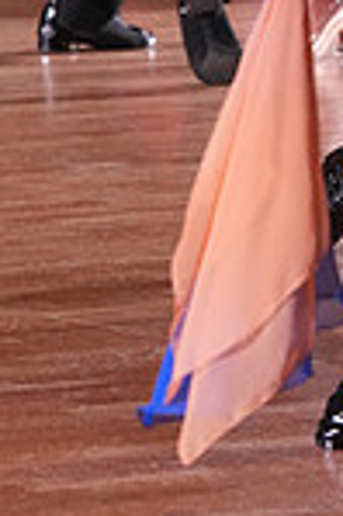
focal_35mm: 527
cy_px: -149
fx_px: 7549
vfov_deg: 3.9
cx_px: 584
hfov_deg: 2.6
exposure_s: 1/200
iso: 4000
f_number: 5
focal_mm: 135
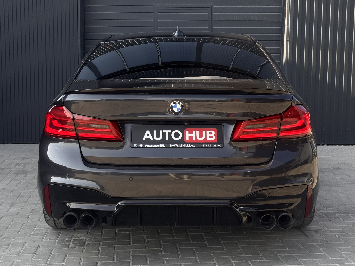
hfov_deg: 39.7
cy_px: 133
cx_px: 178
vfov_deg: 30.3
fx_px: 492
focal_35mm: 48
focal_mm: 6.76
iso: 64
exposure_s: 1/939
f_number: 1.78
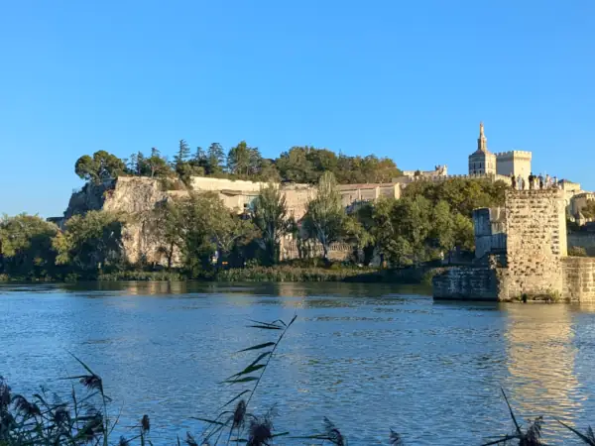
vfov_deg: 51.4
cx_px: 298
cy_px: 223
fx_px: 464
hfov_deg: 65.3
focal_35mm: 27
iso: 61
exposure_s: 1/1949
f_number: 1.73
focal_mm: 4.38
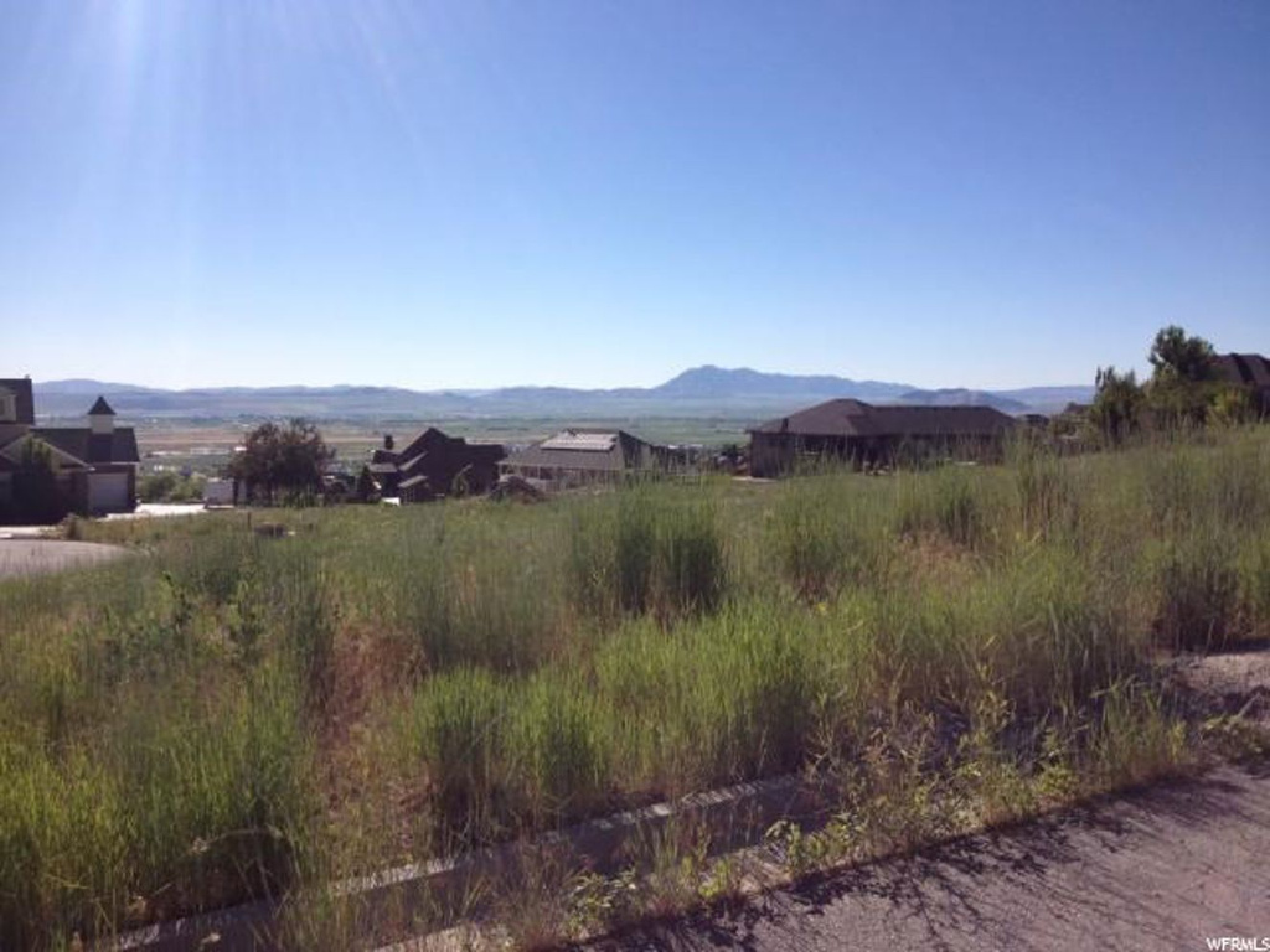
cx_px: 635
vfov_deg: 40.7
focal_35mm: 35
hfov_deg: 52.6
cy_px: 476
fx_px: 1284
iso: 50
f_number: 2.4
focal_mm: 4.28
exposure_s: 1/2513
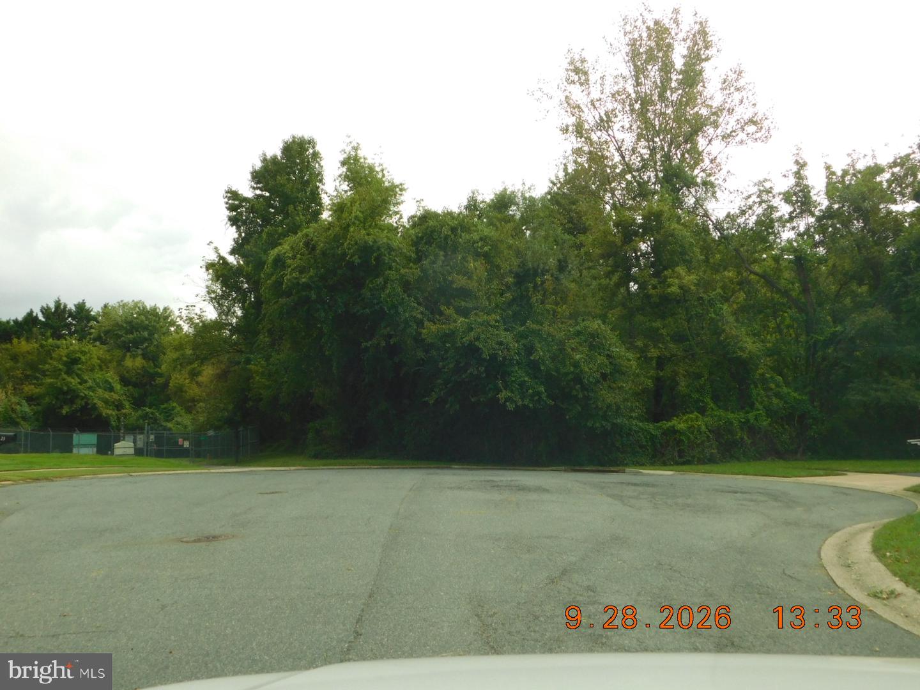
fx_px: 957
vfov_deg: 39.7
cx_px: 460
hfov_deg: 51.4
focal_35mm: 36
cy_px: 345
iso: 125
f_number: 3.5
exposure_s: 1/400
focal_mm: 6.3
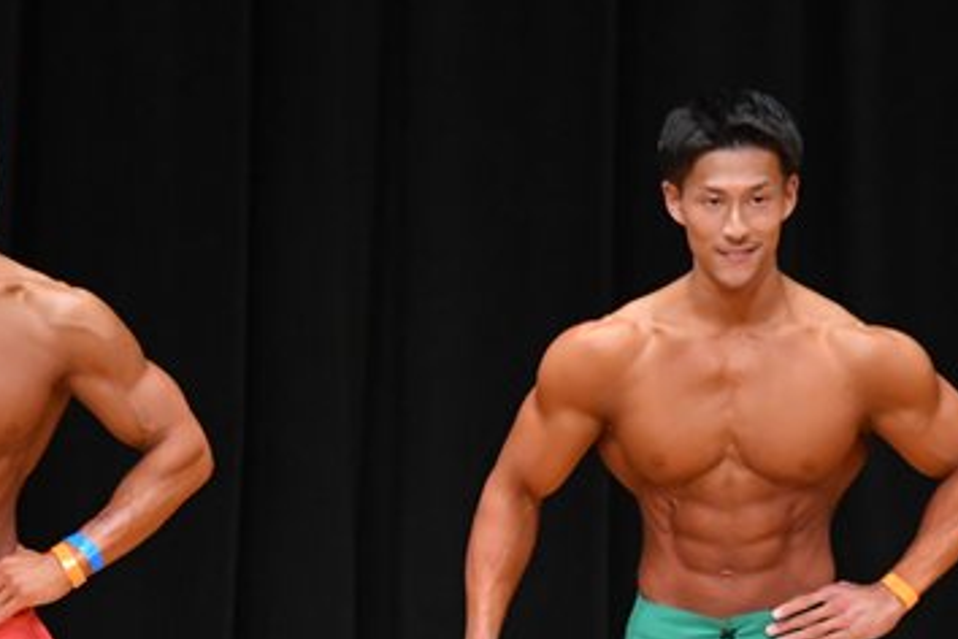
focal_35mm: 624
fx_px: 16604
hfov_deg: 3.3
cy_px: 623
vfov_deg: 2.2
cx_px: 296
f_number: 5.6
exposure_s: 1/400
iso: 4000
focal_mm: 190
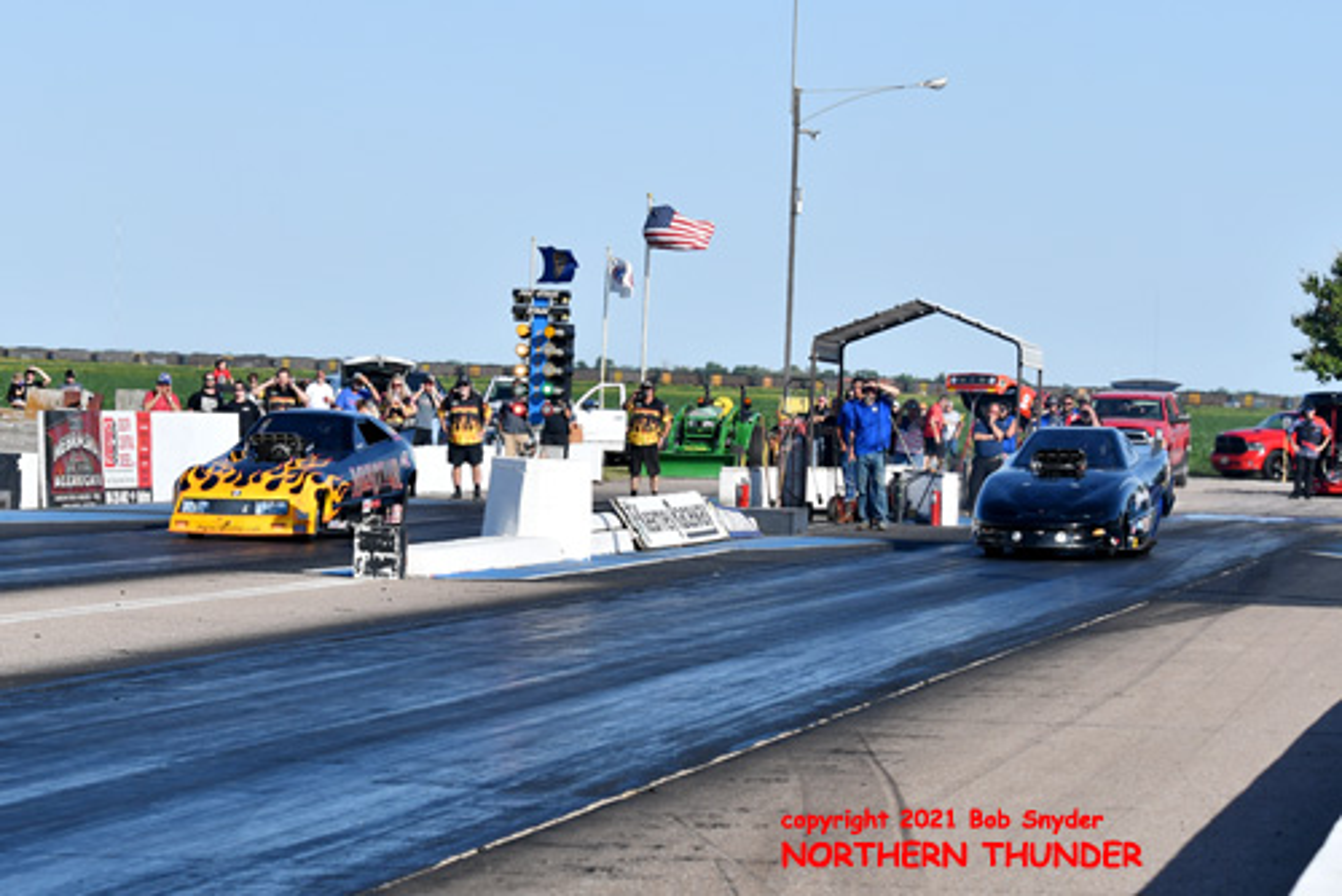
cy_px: 448
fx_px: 5222
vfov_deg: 9.8
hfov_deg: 14.6
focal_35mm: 140
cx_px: 671
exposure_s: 1/1250
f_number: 5.6
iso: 160
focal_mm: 70
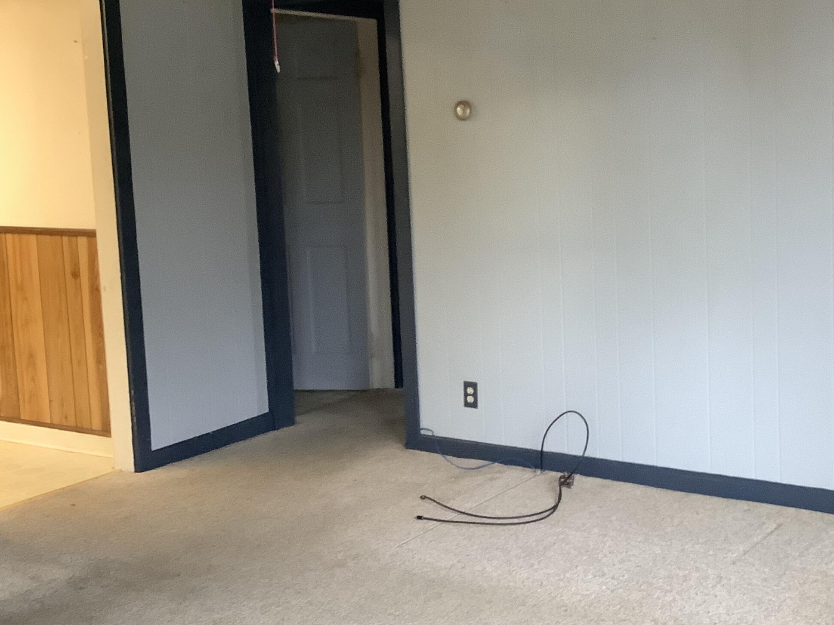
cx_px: 572
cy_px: 253
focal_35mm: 48
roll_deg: +1.1
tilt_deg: -7.2
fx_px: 1156
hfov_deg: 39.1
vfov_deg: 30.2
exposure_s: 1/60
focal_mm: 3.3
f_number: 2.4
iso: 200
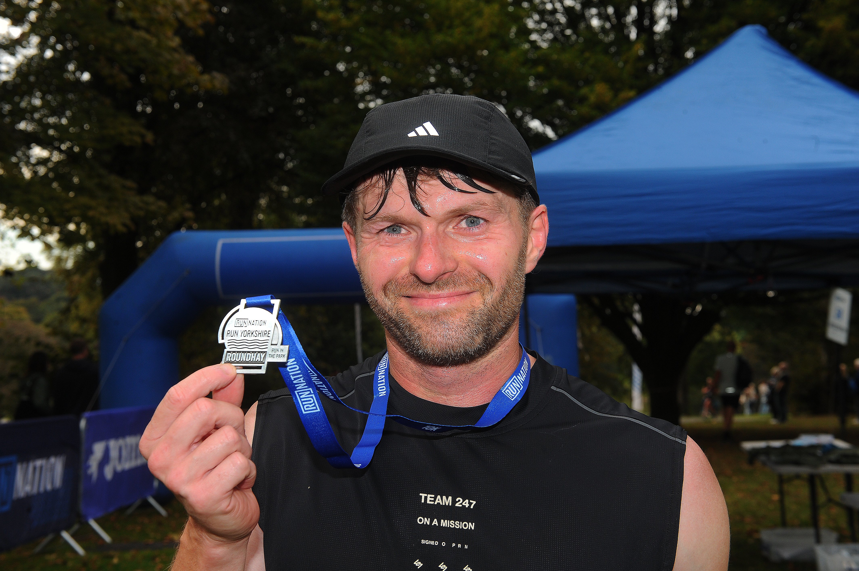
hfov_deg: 41.1
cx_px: 430
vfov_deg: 28.0
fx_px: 1145
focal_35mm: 48
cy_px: 286
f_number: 8
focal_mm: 48
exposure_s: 1/250
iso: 500
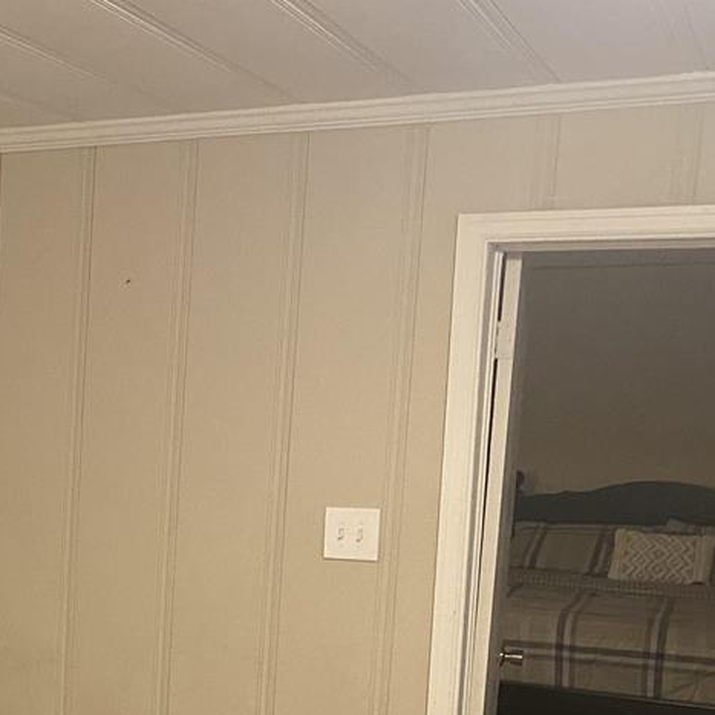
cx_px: -176
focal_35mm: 63
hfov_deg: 24.4
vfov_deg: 26.7
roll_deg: -0.9
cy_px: 586
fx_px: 1472
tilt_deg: -8.3
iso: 400
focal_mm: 4.25
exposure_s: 1/40
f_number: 1.8
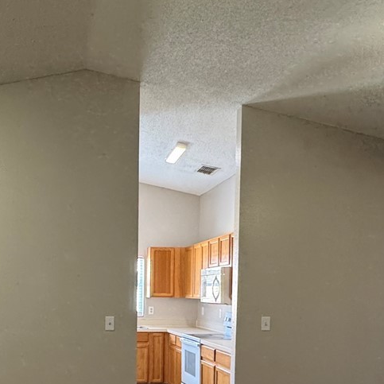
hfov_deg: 39.2
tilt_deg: -1.3
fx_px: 515
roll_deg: -0.3
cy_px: 305
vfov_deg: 39.4
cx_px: 71
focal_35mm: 41
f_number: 2.2
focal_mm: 2.22
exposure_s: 1/60
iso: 320
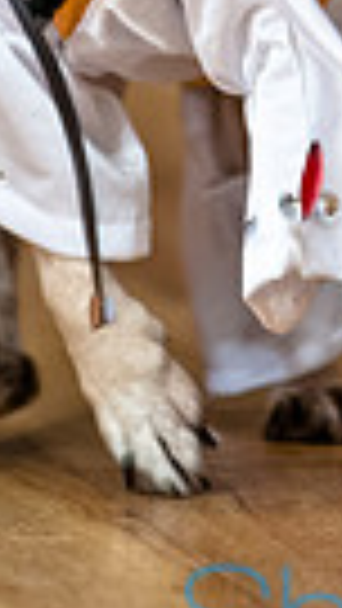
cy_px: -167
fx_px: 16869
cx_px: 218
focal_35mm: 1047
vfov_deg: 2.1
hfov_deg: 1.2
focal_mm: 200
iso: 200
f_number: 2.8
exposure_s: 1/200
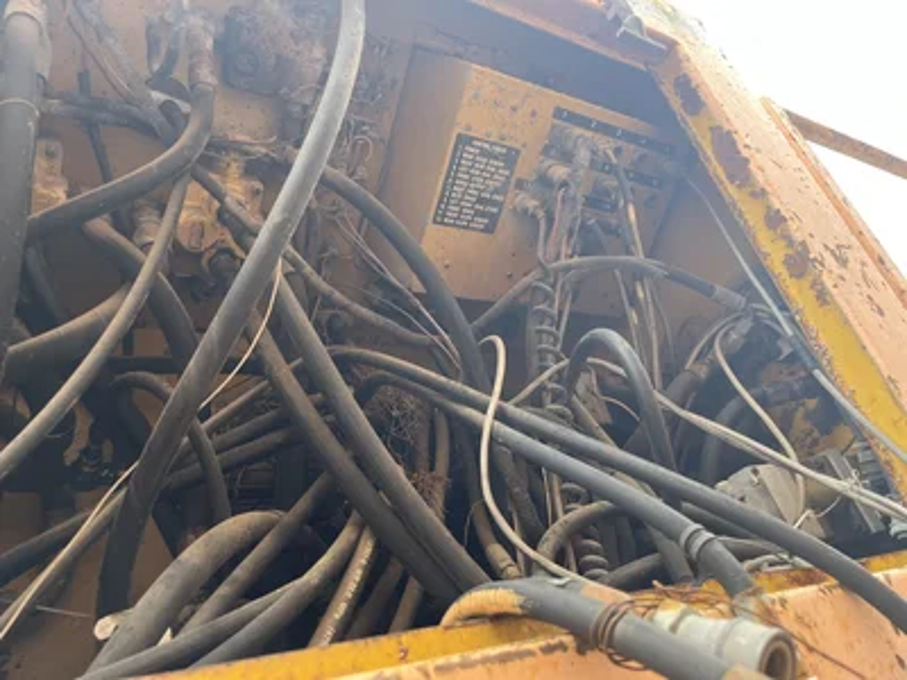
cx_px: 454
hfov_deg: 67.3
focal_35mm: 26
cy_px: 340
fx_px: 681
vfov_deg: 53.1
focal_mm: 5.1
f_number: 1.6
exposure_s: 1/121
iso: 64
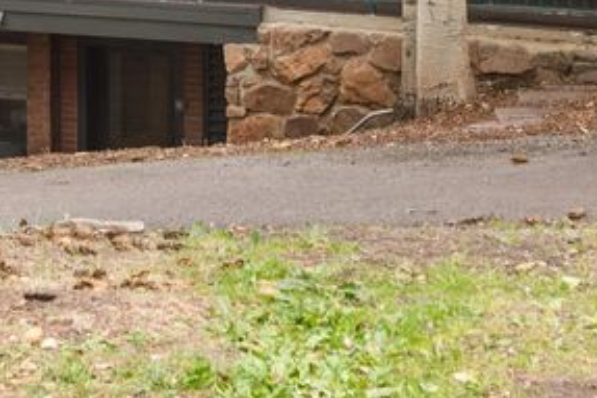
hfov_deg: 16.4
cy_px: -272
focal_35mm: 125
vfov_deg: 10.4
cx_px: 260
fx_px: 2072
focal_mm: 35
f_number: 7.1
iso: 250
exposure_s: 1/40
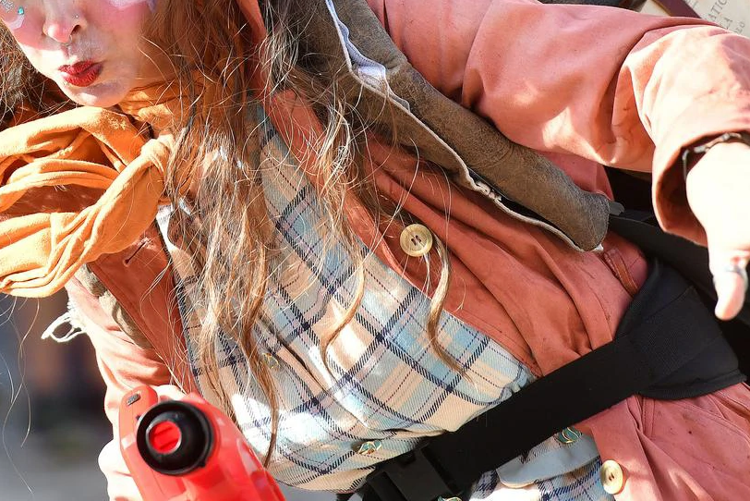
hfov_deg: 5.2
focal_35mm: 394
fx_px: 8211
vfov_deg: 3.5
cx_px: 279
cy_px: 48
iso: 360
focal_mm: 200
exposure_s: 1/800
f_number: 5
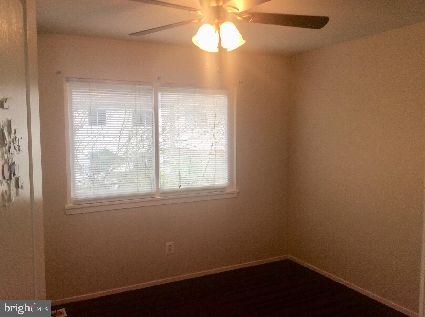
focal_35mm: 32
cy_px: 158
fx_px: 392
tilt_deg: -6.0
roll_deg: -0.1
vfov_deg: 44.0
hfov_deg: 56.9
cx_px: 212
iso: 32
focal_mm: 3.3
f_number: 2.4
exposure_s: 1/25
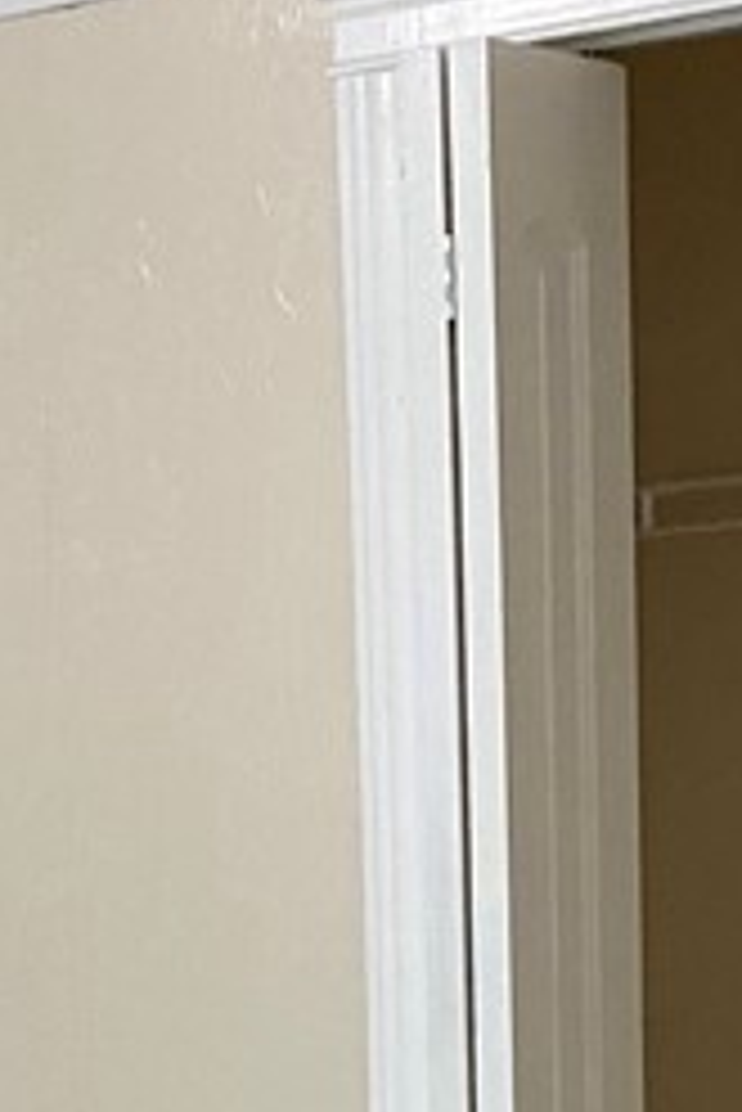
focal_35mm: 112
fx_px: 3458
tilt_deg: -11.9
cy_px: 1549
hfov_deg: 11.7
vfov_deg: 16.9
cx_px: -405
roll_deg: +4.3
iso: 320
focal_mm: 4.25
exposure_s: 1/60
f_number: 1.8
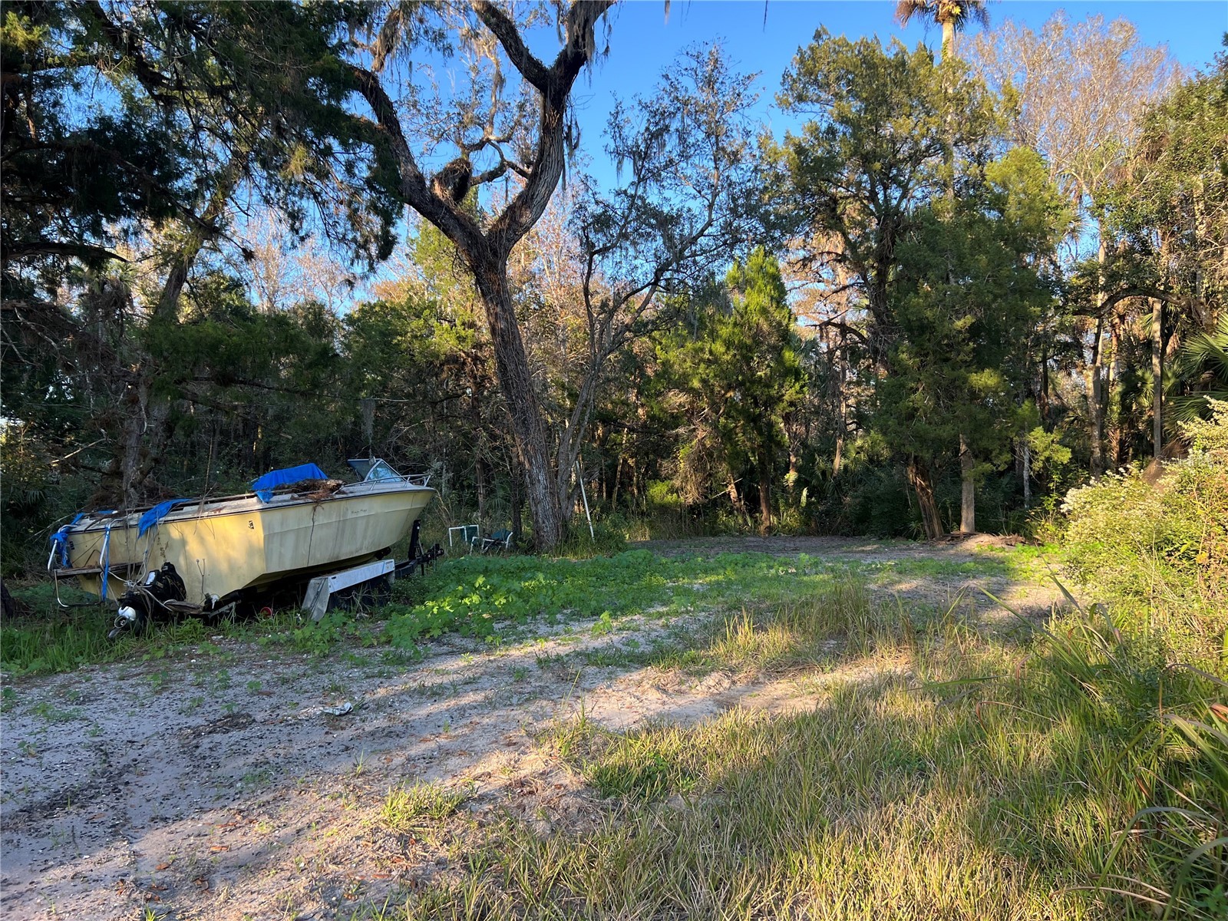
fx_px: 922
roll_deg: +0.3
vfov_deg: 53.1
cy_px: 460
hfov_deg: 67.3
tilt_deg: +2.7
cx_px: 614
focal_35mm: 26
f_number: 1.5
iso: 50
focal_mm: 5.7
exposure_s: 1/471
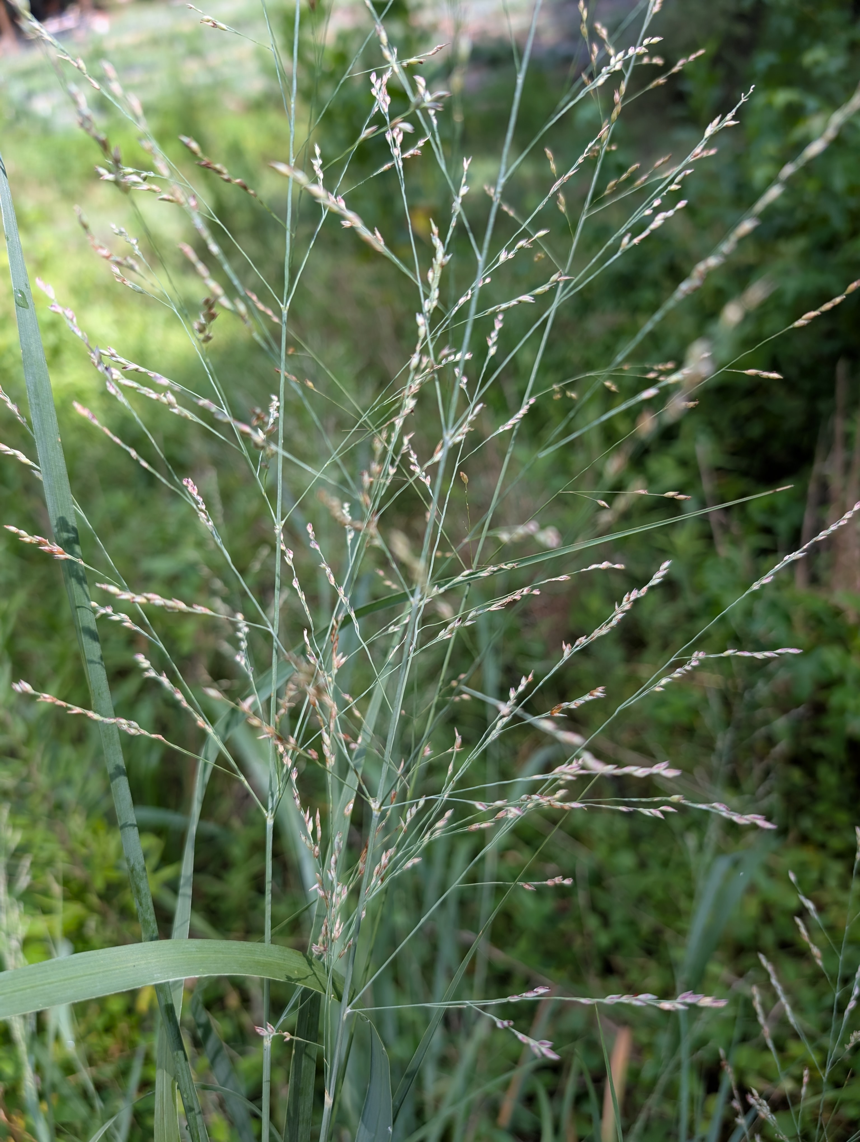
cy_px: 571
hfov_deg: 56.9
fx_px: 793
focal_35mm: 24
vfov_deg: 71.5
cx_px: 430
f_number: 1.68
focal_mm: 6.9
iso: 18
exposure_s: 1/214
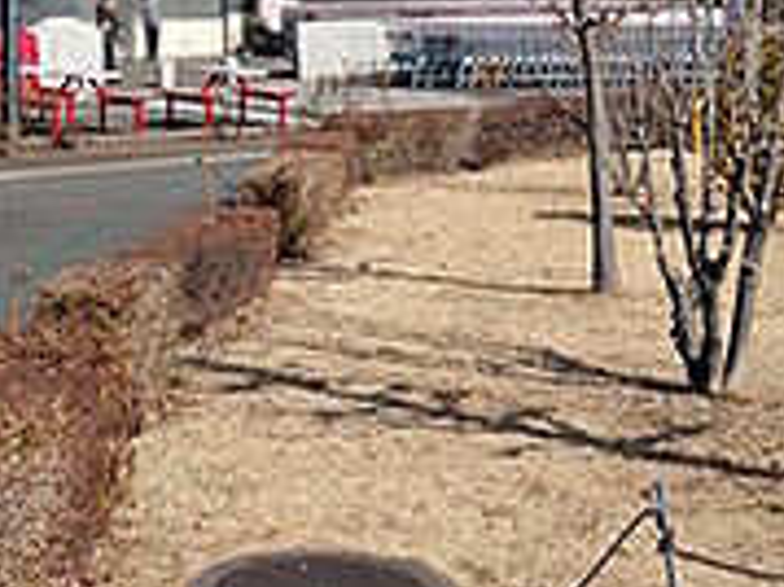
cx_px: 149
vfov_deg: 16.2
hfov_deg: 23.0
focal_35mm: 84
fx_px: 1901
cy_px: -258
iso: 47
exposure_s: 1/4184
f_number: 1.89
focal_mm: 5.43
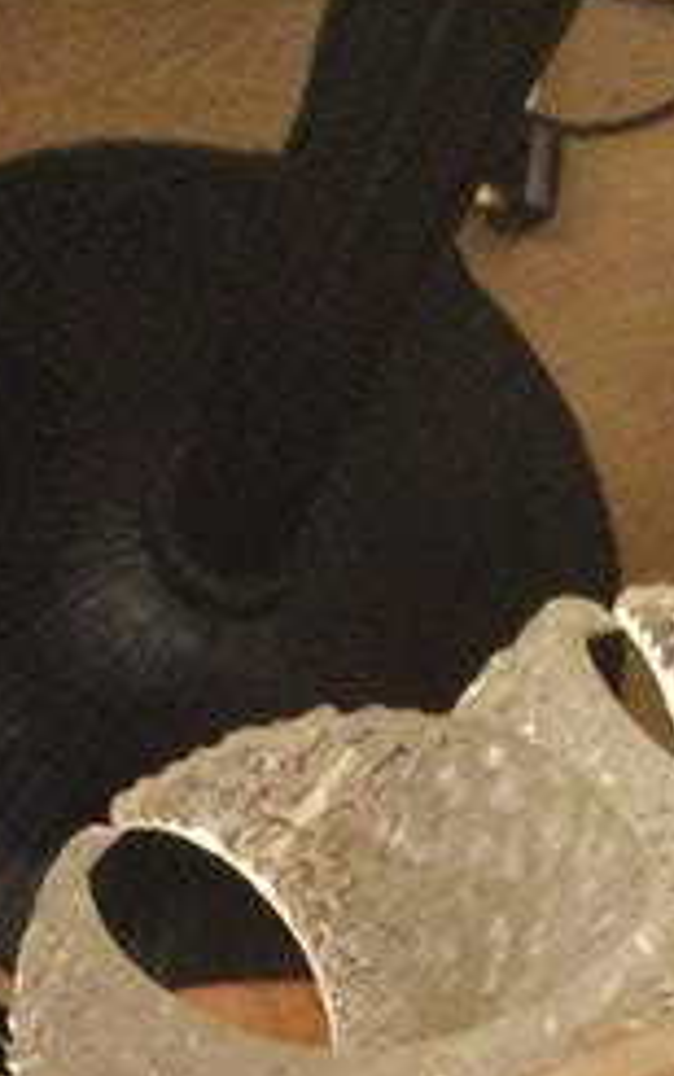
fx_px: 3141
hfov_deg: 12.0
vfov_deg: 17.2
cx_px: 753
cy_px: 1688
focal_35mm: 107
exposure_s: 1/33
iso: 250
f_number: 2.4
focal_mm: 3.3
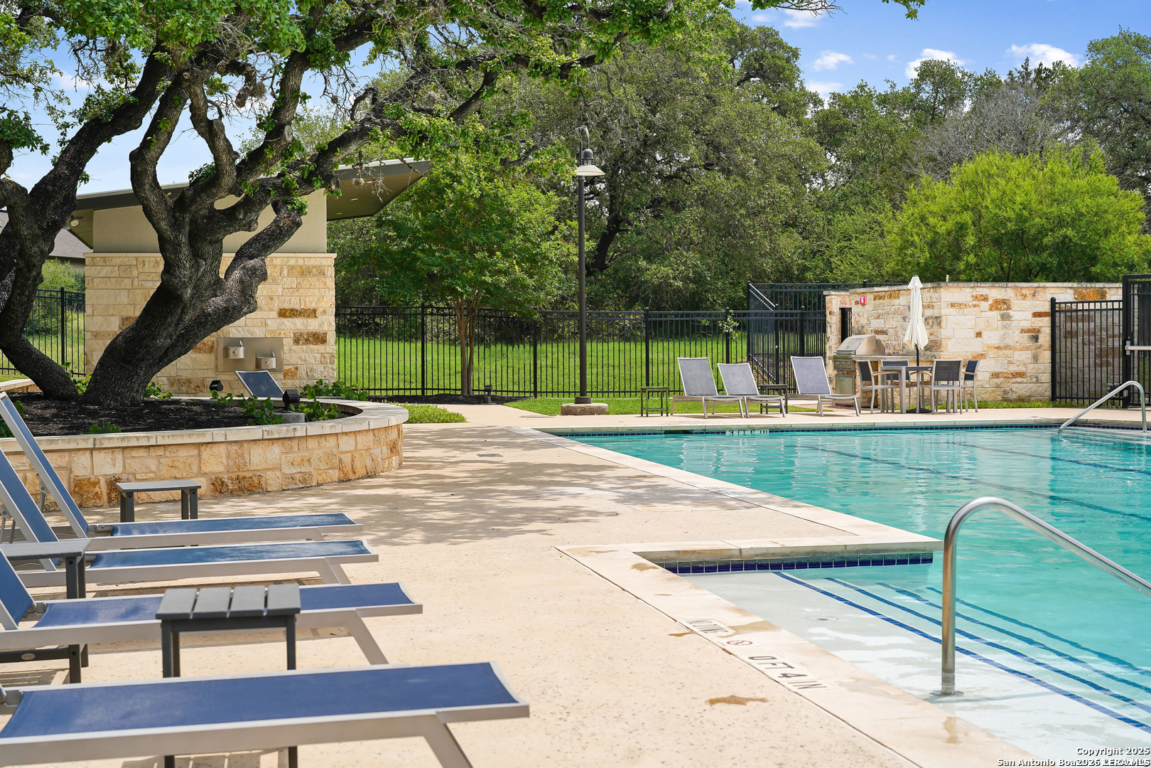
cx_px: 576
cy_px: 384
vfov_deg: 27.0
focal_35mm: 50
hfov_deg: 39.6
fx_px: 1598
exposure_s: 1/1000
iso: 100
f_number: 5.6
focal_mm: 50
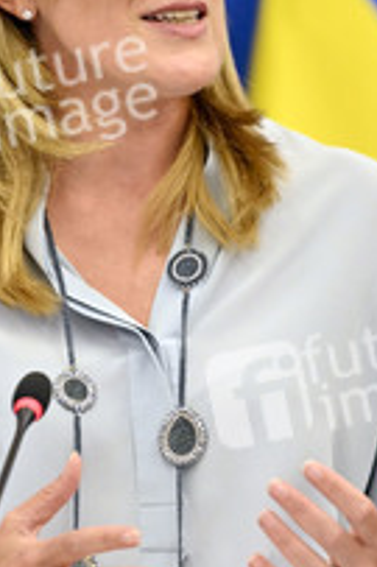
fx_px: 5900
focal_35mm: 375
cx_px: 95
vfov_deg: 5.5
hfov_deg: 3.7
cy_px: 243
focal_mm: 190
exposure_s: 1/640
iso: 4000
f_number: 2.8
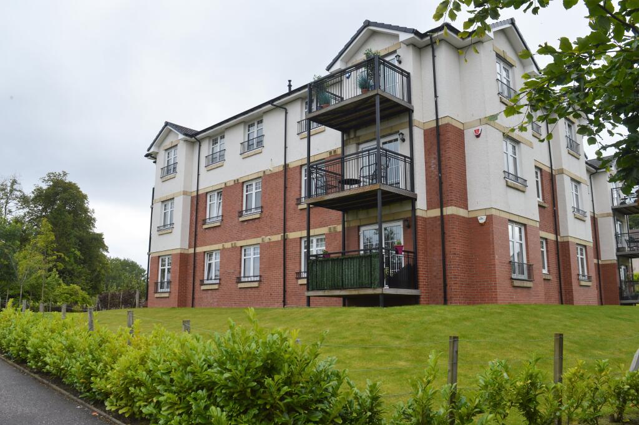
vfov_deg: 43.5
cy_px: 212
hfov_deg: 62.0
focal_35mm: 30
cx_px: 320
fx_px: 532
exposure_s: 1/160
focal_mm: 20
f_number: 7.1
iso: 100
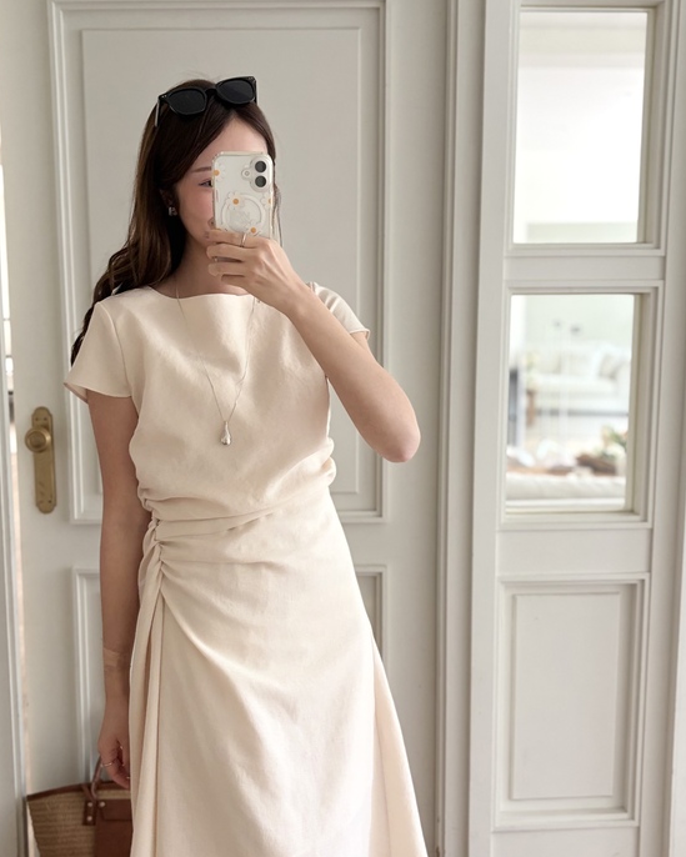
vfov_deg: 48.9
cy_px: 485
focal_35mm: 37
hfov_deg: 40.0
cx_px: 276
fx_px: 939
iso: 160
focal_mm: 5.96
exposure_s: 1/60
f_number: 1.6
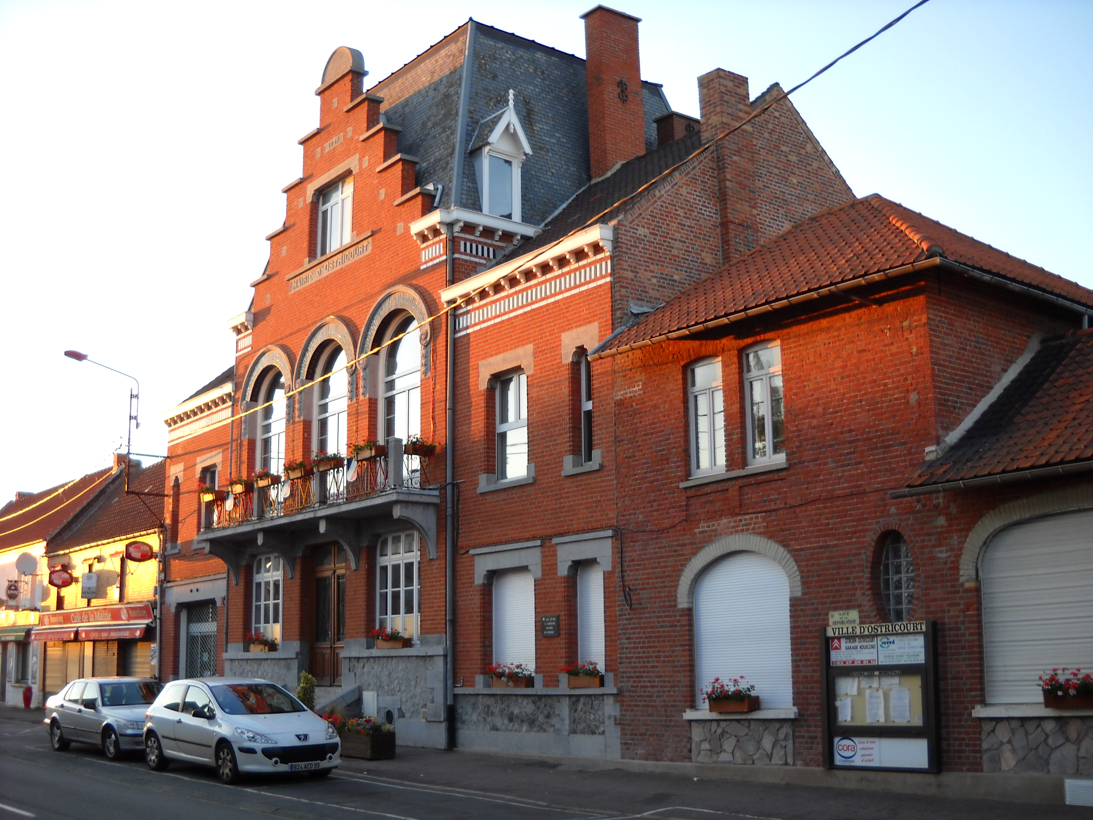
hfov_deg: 45.8
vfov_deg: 35.1
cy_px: 410
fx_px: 1295
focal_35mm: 41
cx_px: 546
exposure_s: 1/40
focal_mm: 6.72
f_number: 3.1
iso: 64
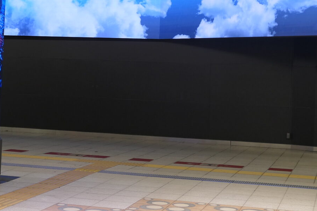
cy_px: 39
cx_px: 125
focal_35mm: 83
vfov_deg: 16.3
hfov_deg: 24.4
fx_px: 731
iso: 250
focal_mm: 14.2
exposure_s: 1/80
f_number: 2.8
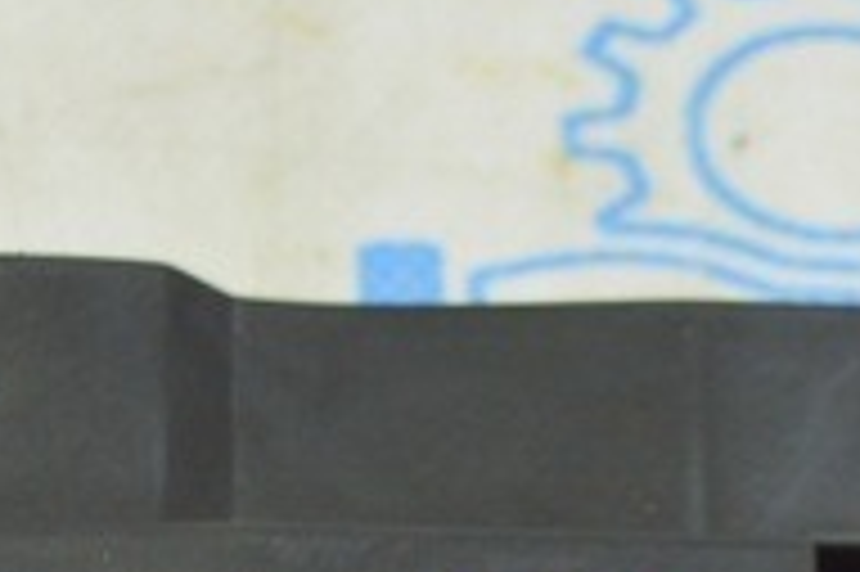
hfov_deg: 8.5
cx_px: 338
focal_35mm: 241
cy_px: 1380
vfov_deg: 5.5
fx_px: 5752
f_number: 5.6
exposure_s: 1/20
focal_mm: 30
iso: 400
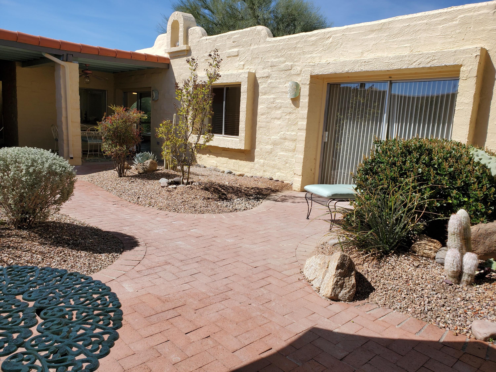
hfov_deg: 67.3
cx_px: 248
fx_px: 373
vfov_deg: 53.1
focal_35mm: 26
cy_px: 186
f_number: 2.4
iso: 50
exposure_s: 1/2054
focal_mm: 4.3
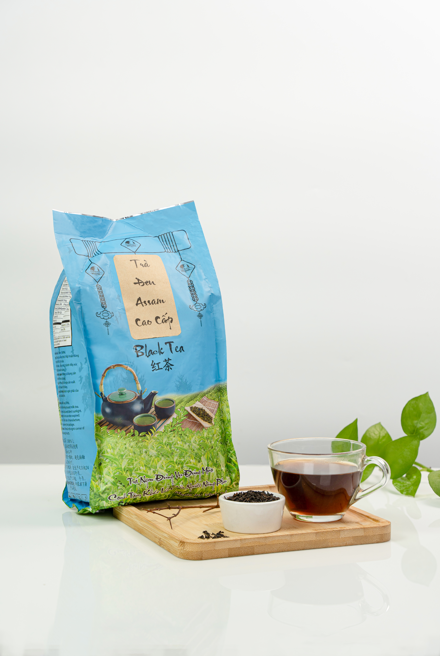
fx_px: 1236
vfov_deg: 29.7
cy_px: 328
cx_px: 220
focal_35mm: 68
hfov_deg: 20.2
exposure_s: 1/125
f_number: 5
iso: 200
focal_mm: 67.7
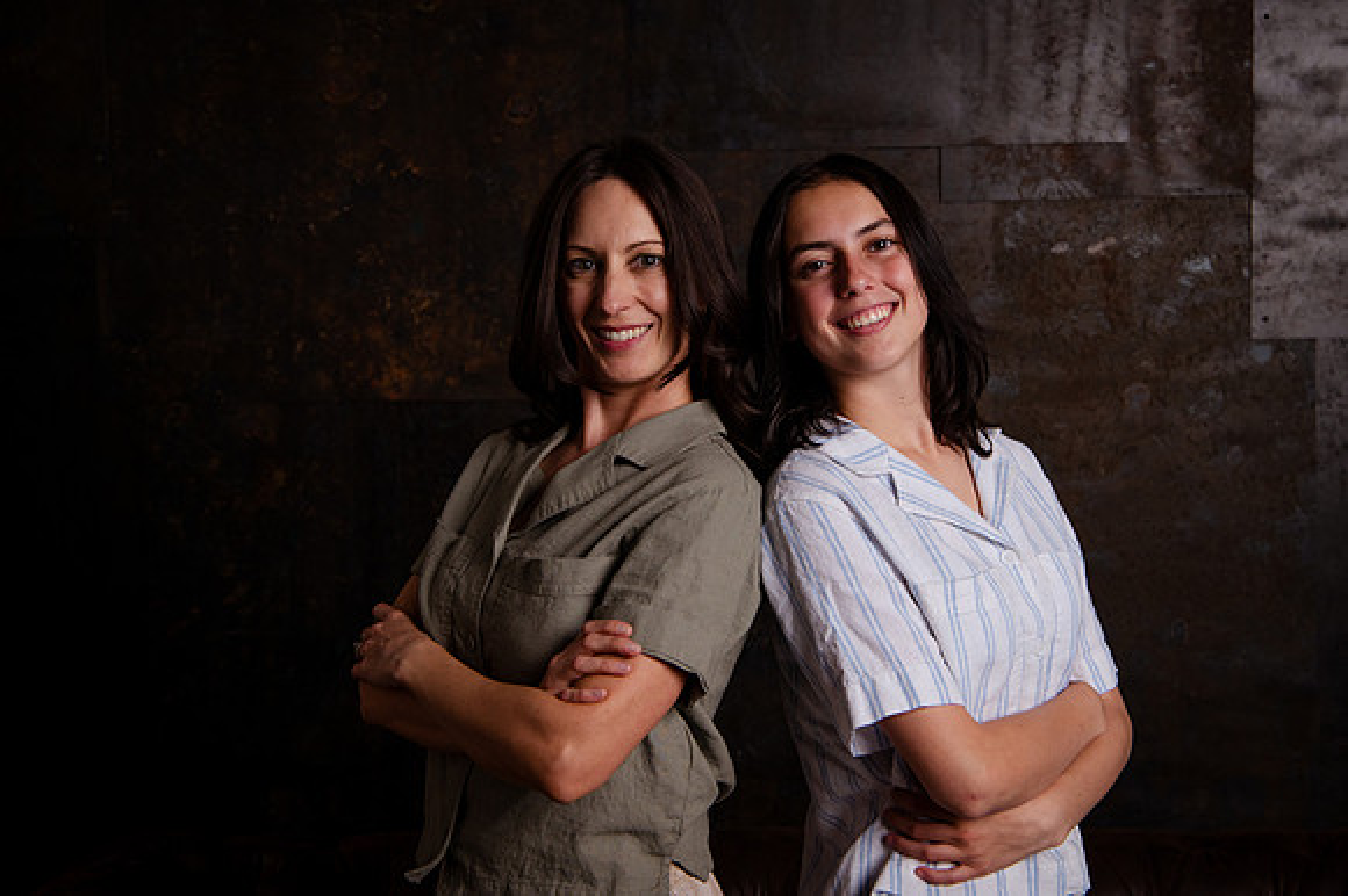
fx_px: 2085
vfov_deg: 24.3
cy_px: 397
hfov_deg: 35.8
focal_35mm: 56
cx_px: 702
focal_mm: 50
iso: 1000
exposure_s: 1/160
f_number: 8
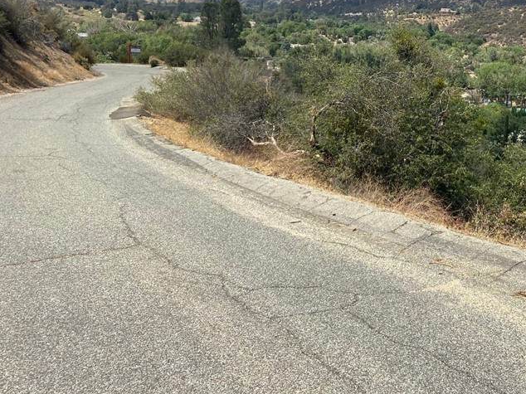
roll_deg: -2.7
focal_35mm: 42
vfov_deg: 33.6
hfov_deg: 43.3
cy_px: 95
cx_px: 398
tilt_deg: -6.8
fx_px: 638
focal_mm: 4.25
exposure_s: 1/3846
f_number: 1.8
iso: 32
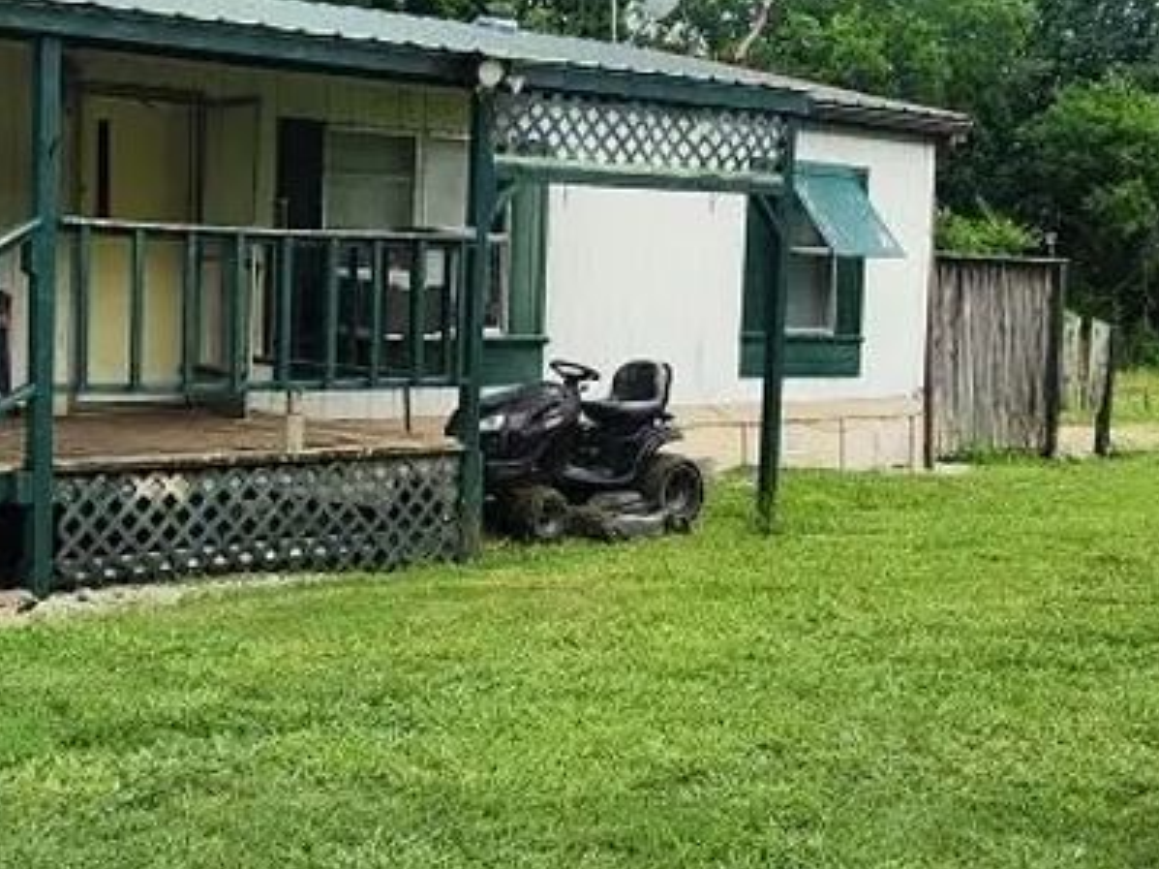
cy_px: 408
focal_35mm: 59
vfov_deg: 24.8
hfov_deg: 32.6
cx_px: 485
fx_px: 1975
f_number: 1.8
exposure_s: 1/1521
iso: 20
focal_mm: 5.4
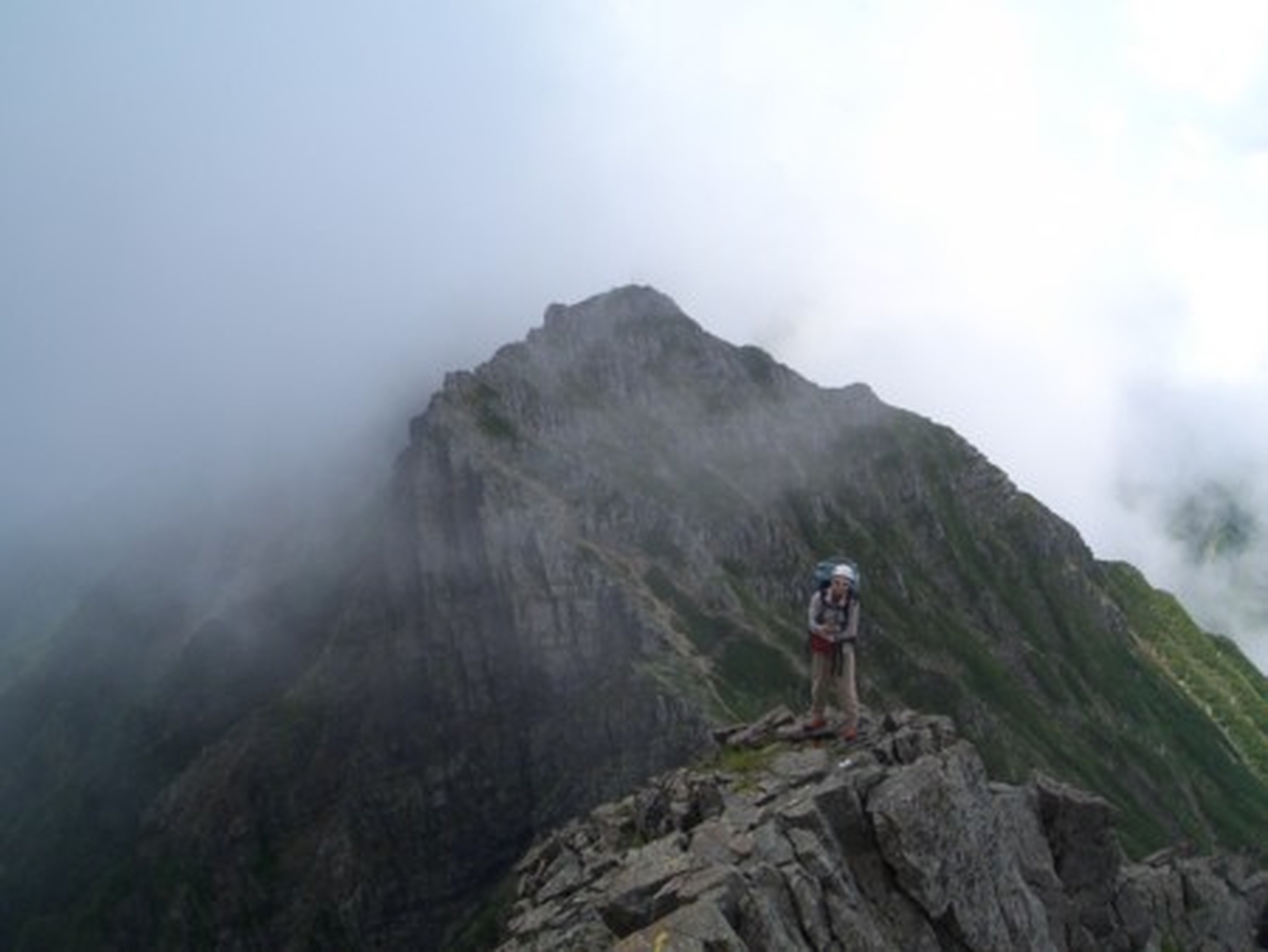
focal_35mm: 36
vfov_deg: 39.7
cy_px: 476
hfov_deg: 51.3
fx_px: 1319
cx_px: 634
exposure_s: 1/400
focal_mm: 4.8
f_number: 4
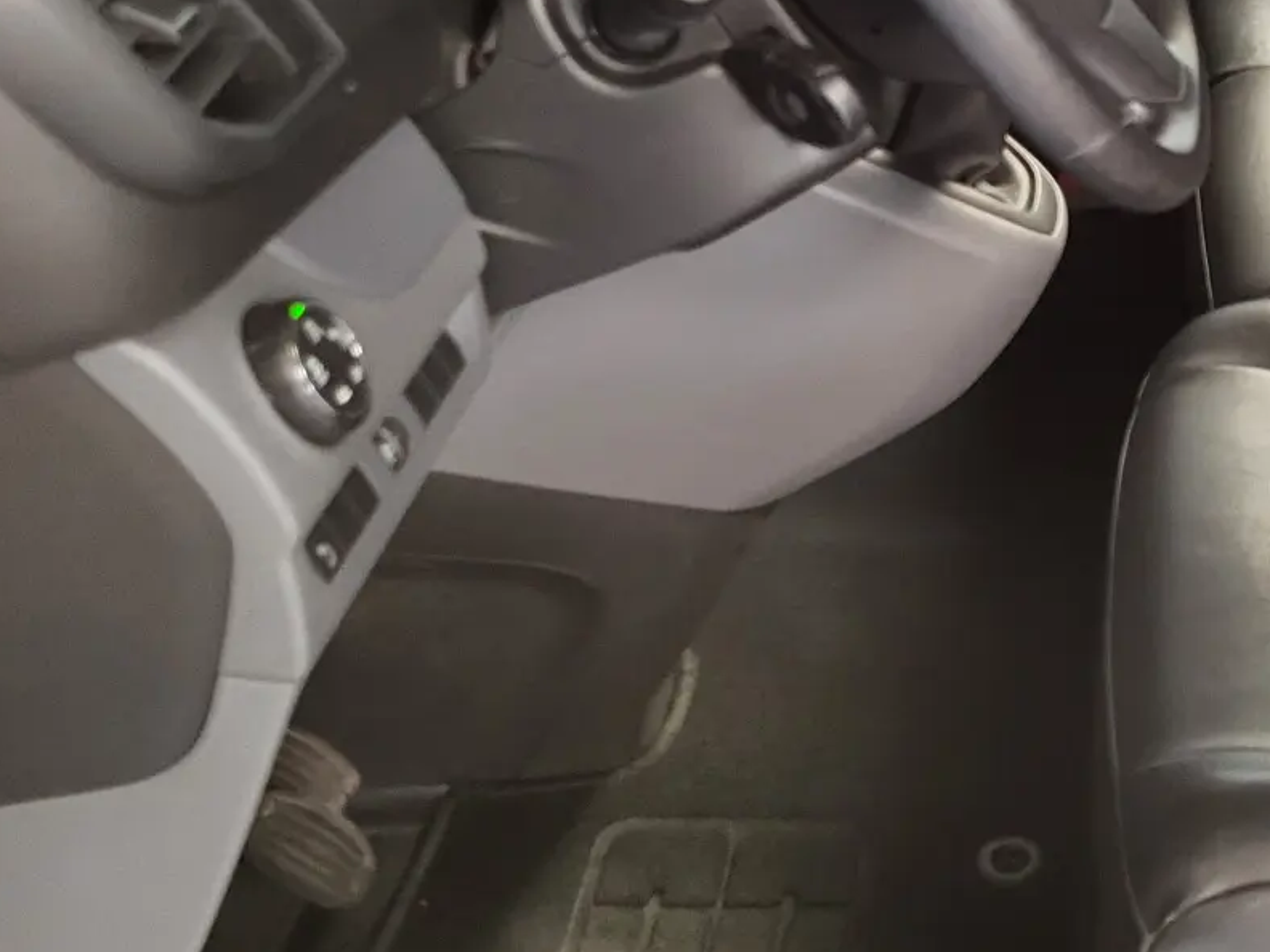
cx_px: 1400
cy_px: 244
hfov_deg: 28.0
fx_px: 2311
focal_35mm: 63
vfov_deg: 23.1
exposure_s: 1/50
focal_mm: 5.4
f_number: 1.8
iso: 400
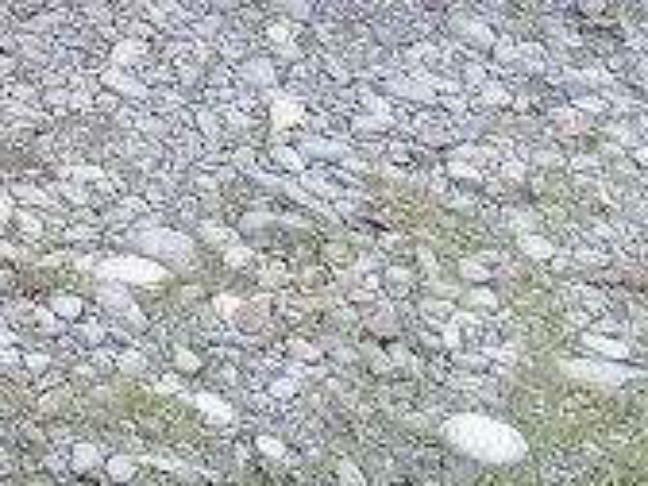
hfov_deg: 15.4
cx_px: -177
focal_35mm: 122
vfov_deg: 11.2
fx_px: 2284
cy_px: -434
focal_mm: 3.3
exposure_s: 1/122
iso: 50
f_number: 2.2
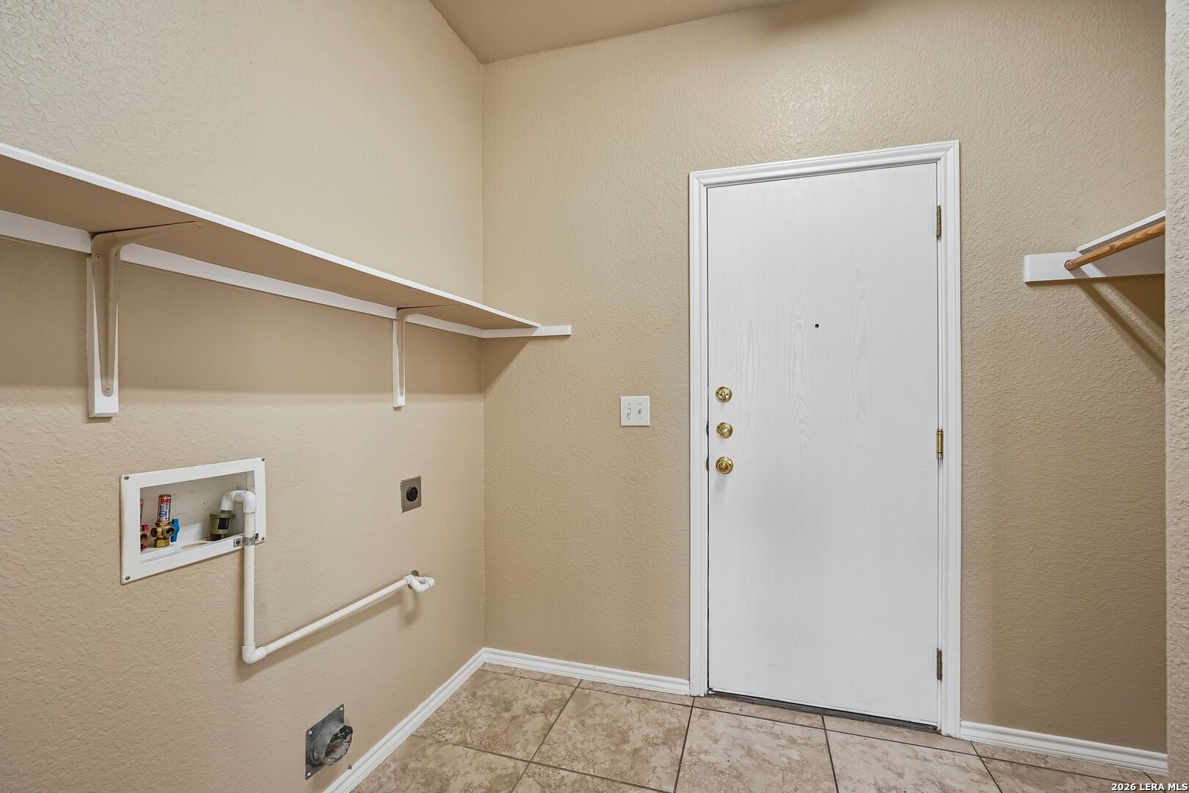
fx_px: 528
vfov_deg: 73.7
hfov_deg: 96.7
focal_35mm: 16
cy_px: 396
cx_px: 594
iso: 400
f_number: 8
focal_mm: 16
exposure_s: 1/20
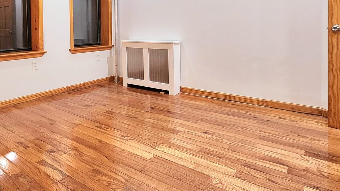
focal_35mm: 26
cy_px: 35
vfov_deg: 42.2
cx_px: 128
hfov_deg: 70.8
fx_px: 234
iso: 400
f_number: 2.2
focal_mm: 2.2
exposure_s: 1/40
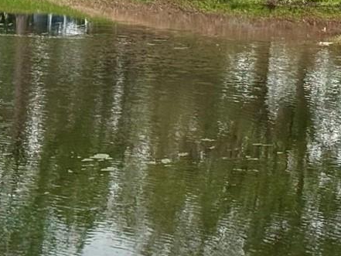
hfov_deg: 11.2
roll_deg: -1.7
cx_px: 390
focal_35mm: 174
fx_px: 1715
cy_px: -145
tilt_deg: +0.2
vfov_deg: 8.3
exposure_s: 1/995
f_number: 1.78
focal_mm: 6.76
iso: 64
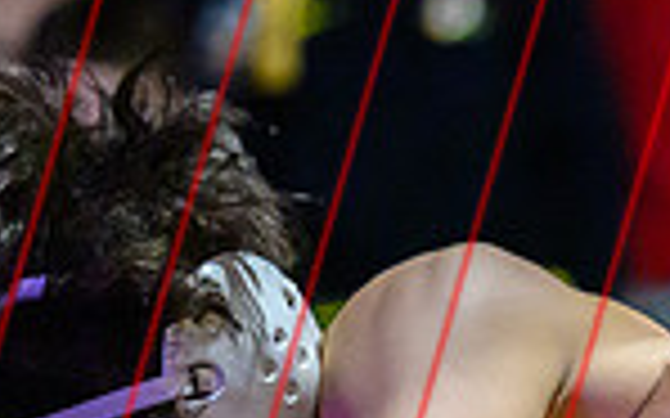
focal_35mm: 686
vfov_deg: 1.9
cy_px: 754
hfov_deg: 3.1
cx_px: 1103
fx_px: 12521
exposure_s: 1/500
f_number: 2.8
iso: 12800
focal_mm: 130
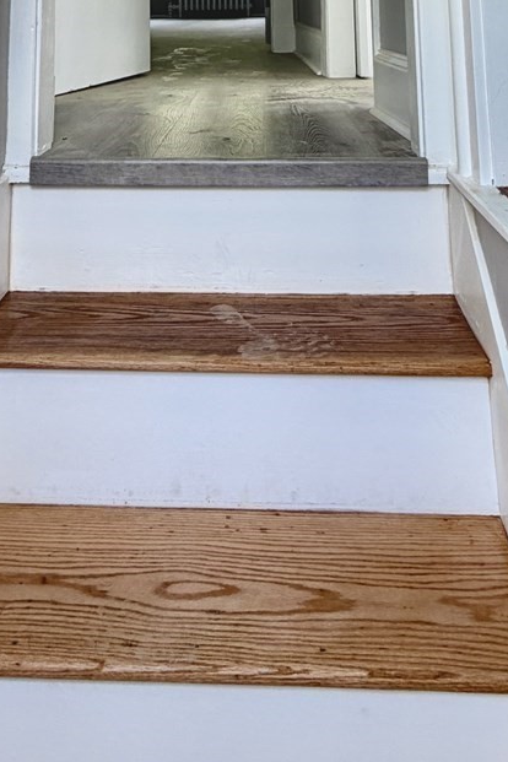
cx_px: 242
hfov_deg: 36.9
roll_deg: +0.9
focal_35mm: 36
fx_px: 762
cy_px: -120
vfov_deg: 40.2
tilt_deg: +8.7
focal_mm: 2.22
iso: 100
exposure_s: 1/121
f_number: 2.2
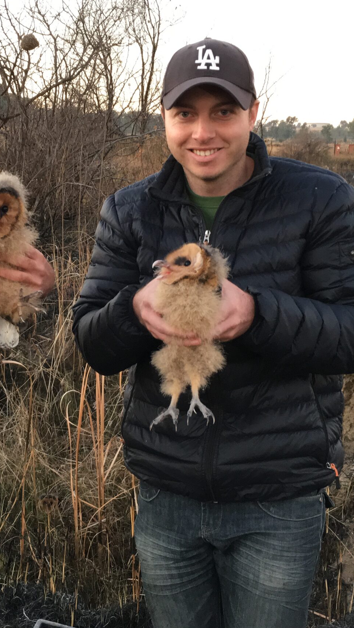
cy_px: 305
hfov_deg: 25.3
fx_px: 784
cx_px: 113
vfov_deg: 43.7
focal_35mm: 47
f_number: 2.2
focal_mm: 4.15
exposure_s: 1/33
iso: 125
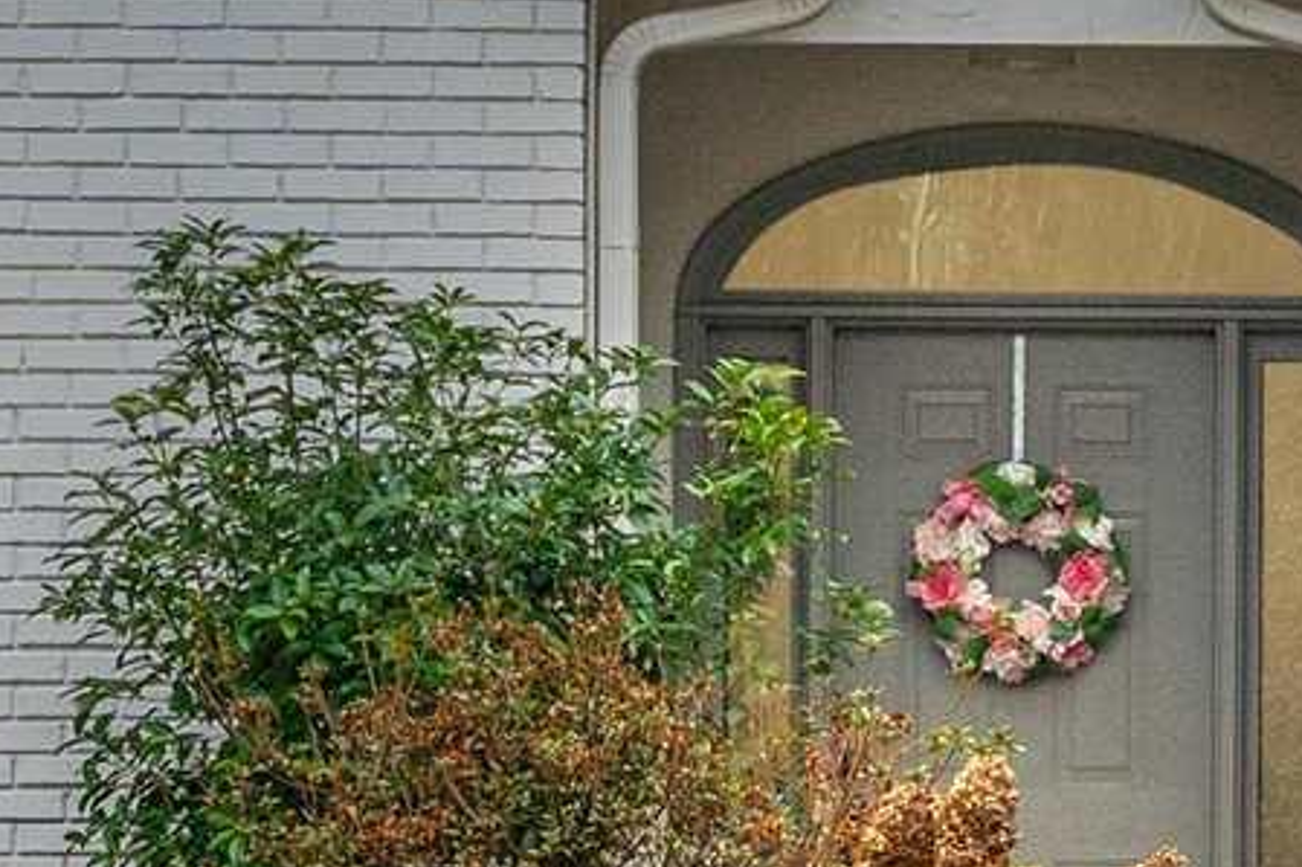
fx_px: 6435
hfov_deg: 11.4
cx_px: 1363
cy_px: 296
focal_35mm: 178
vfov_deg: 7.7
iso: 320
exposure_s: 1/125
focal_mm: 26
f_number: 9
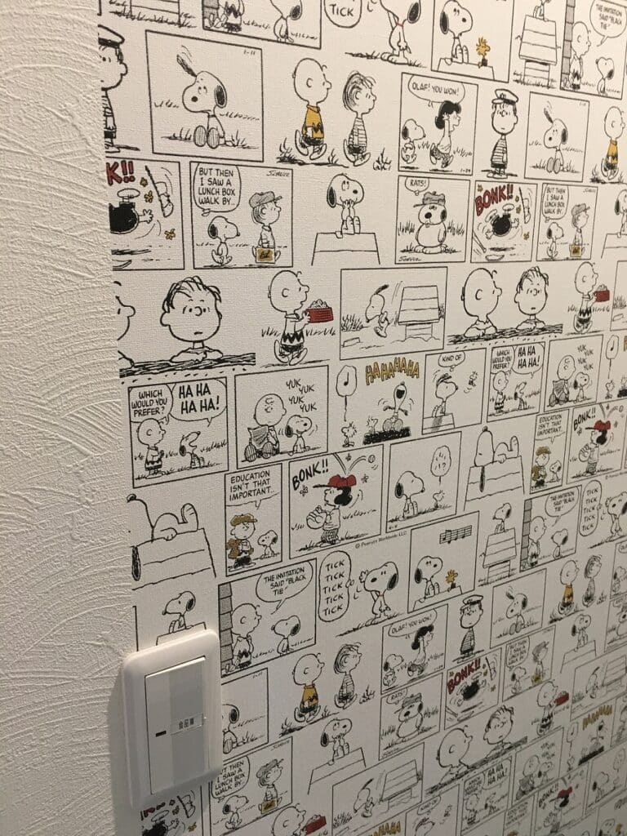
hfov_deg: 48.2
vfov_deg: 61.7
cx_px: 314
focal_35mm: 29
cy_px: 418
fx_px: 700
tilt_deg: -17.7
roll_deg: -1.7
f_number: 2.2
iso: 100
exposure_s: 1/30
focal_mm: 4.15
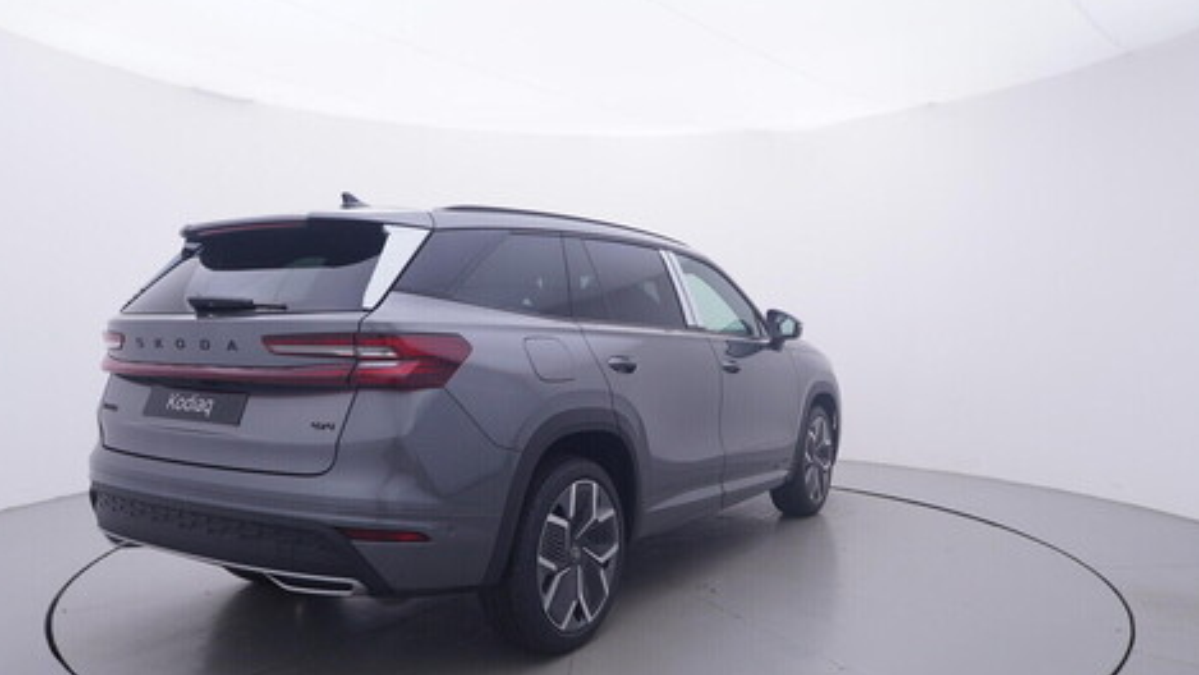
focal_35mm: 28
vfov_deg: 42.0
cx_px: 587
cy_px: 372
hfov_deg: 68.6
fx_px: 878
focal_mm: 15
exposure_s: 1/80
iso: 200
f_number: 5
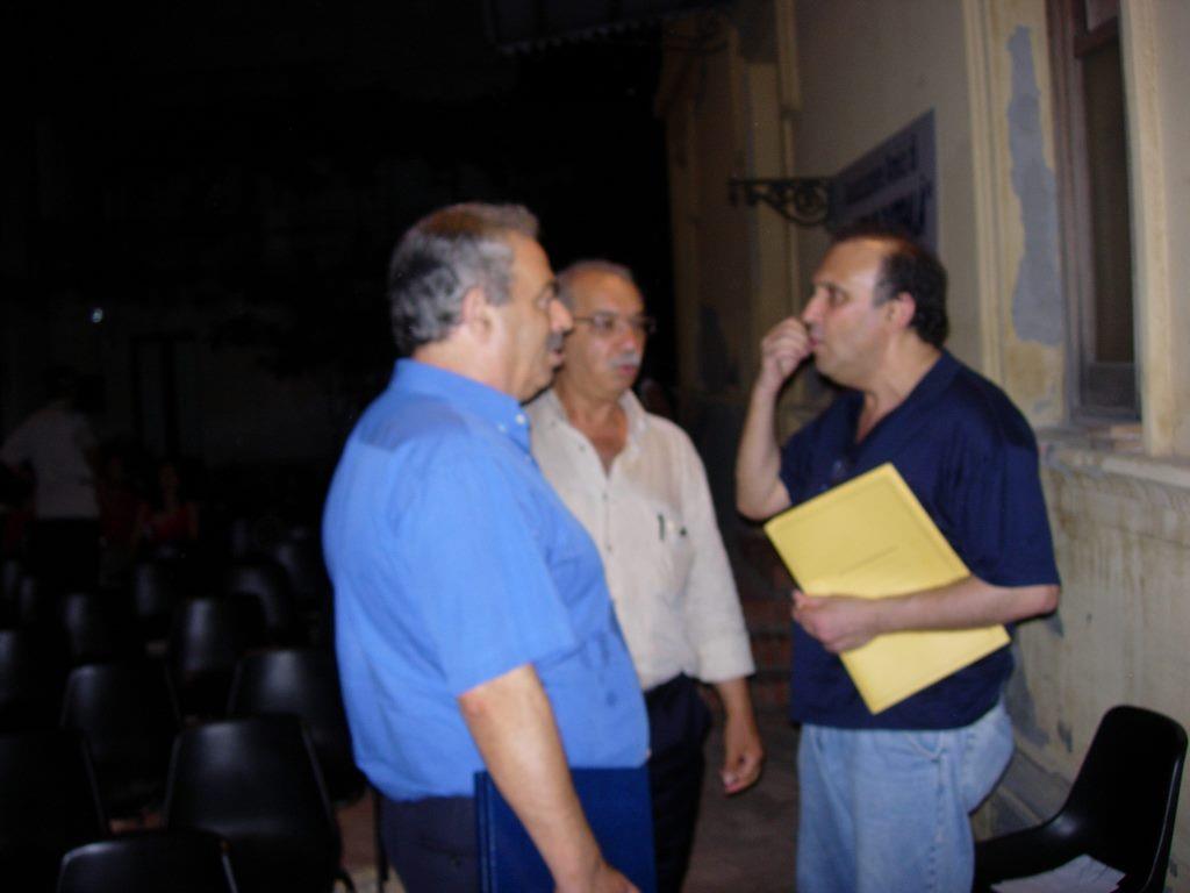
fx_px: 1306
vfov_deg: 37.7
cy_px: 446
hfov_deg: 49.0
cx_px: 595
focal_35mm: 38
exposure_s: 1/64
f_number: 2.8
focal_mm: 7.8
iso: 79
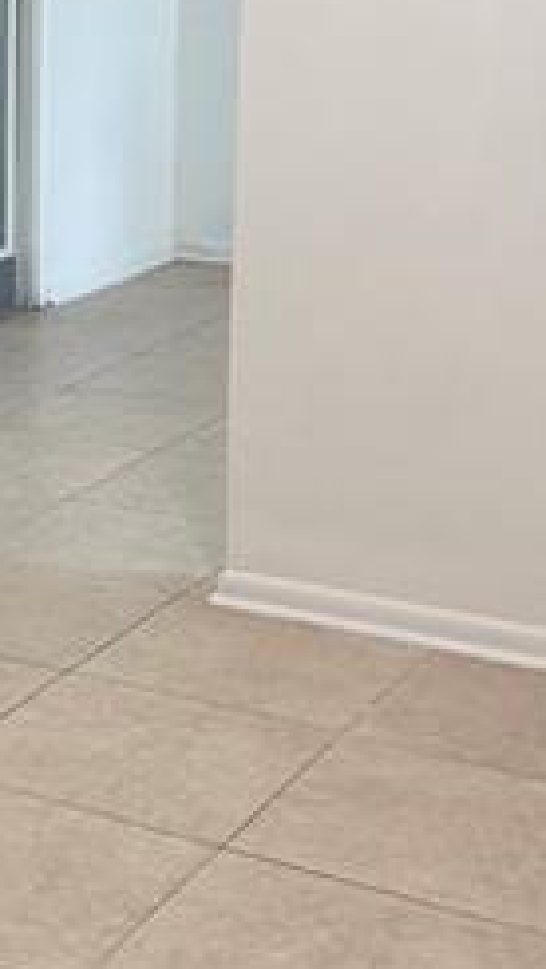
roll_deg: +2.2
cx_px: -320
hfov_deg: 13.7
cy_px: 289
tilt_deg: -9.6
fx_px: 2108
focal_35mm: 82
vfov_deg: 25.7
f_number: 1.78
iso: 160
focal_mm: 6.76
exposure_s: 1/120
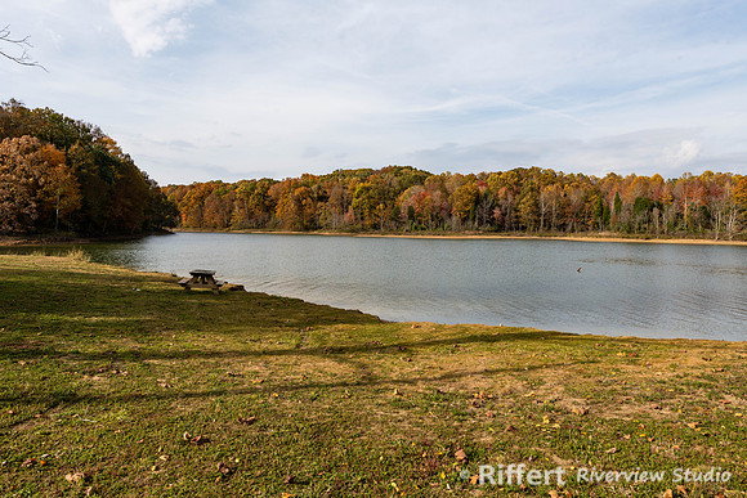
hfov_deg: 73.7
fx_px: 498
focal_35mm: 24
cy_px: 249
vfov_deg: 53.2
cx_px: 374
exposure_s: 1/160
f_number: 8
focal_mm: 24
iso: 80
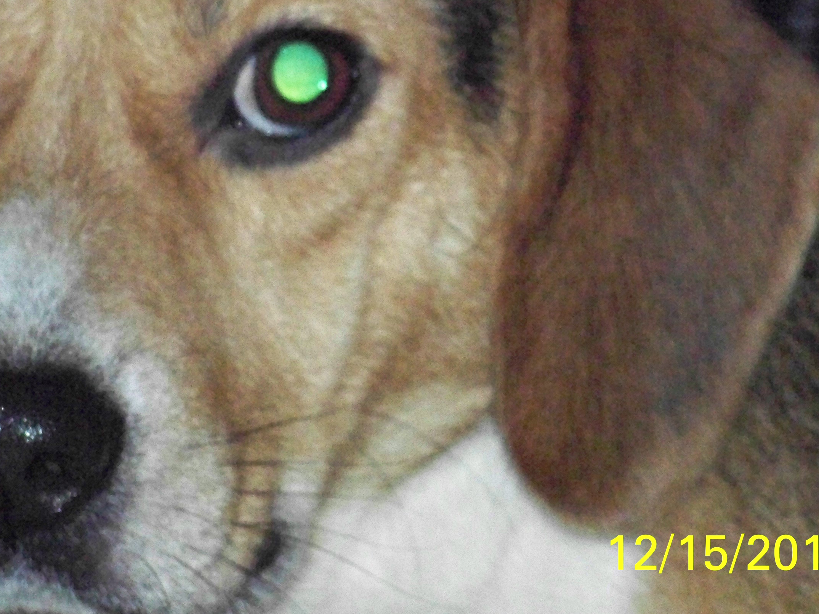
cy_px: 207
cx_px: 312
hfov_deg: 4.2
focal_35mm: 477
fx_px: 11284
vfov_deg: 3.1
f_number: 4
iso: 1600
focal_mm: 52.2
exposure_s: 1/60
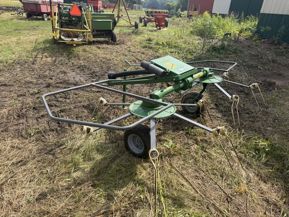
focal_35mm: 24
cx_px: 144
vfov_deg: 56.8
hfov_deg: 71.6
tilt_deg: -24.7
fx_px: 200
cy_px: 108
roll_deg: -3.5
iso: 80
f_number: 1.78
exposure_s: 1/2611
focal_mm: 6.76
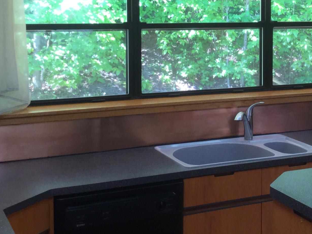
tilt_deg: -3.3
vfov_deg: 19.2
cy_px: 44
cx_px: 308
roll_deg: -2.4
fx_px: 685
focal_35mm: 76
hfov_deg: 24.5
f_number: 2.4
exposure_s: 1/30
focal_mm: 3.3
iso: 40
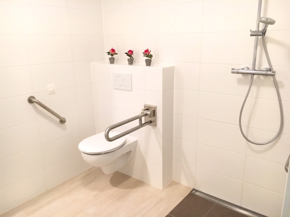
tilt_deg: -15.1
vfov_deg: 48.2
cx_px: 145
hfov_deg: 61.7
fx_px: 243
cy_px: 108
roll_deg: +0.7
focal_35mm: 29
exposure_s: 1/33
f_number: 2.2
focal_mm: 4.15
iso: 125
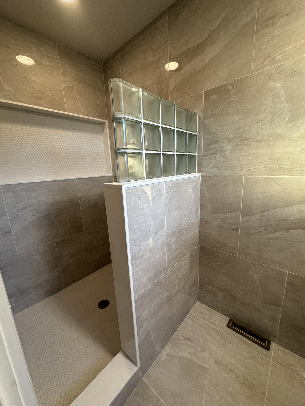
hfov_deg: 85.7
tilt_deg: -12.5
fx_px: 164
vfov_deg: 102.1
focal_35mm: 14
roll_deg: +2.4
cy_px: 203
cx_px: 152
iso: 250
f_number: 2.2
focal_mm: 2.22
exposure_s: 1/60
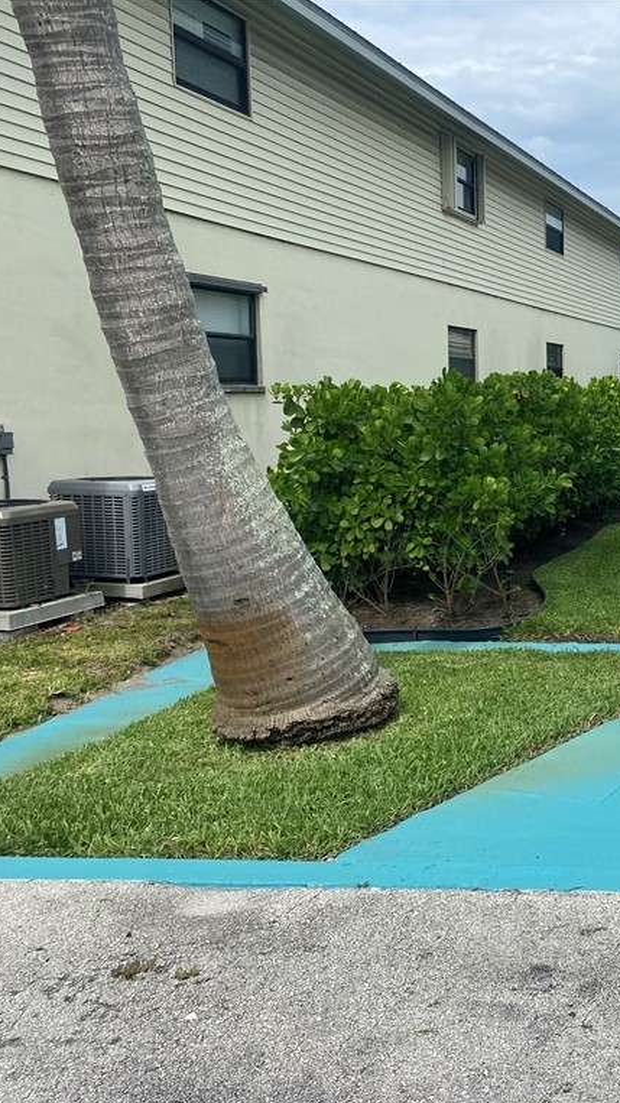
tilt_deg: -5.6
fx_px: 1111
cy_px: 552
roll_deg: -1.6
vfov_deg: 52.8
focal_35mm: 38
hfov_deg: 28.3
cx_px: 685
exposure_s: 1/3401
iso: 32
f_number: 1.8
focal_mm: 4.25
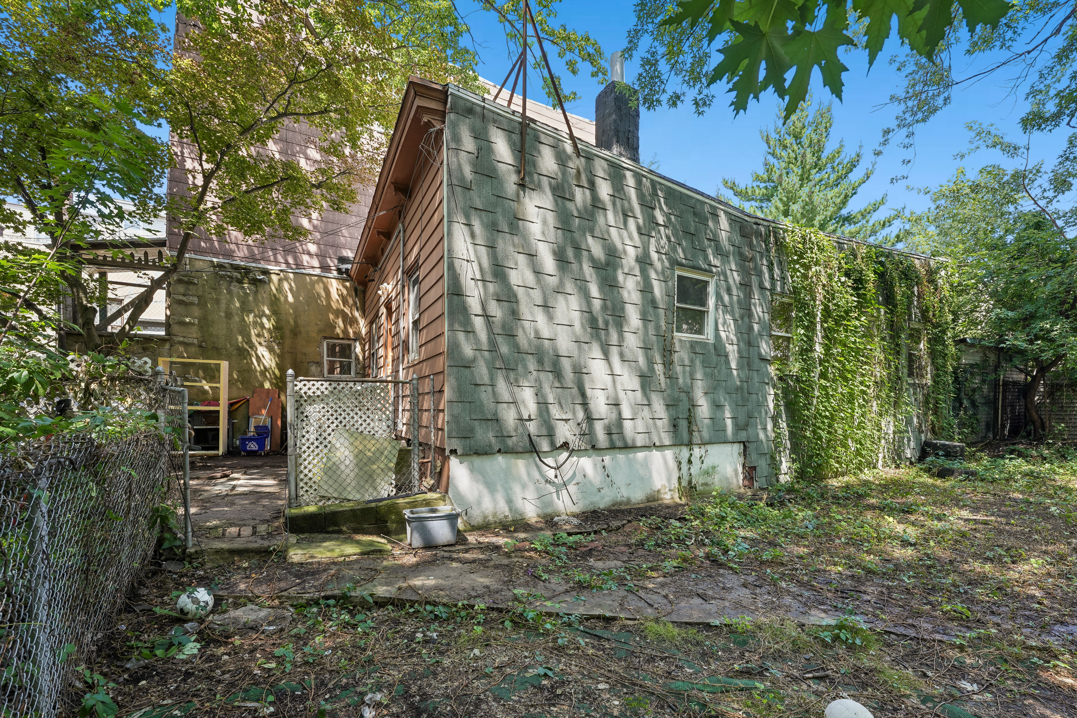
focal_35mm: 14
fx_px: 419
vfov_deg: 81.2
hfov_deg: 104.3
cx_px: 538
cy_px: 359
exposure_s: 1/15
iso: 100
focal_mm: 14
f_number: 10
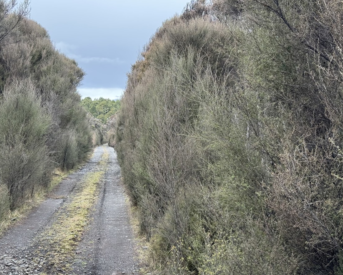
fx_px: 518
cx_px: 179
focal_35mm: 51
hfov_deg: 36.6
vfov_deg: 29.7
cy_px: 137
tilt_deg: +0.2
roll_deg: -0.8
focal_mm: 6.76
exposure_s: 1/209
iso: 64
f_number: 1.78
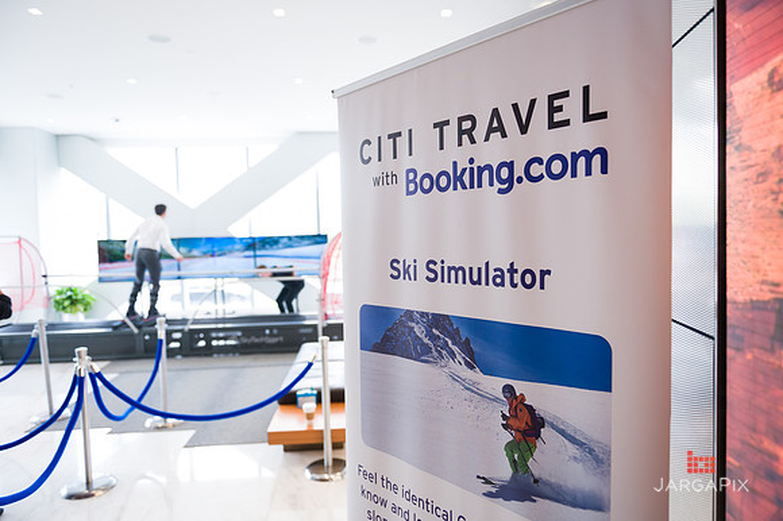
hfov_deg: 73.8
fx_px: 522
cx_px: 392
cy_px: 260
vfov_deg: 53.1
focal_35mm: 24
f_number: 3.2
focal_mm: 24
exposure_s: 1/400
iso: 1250
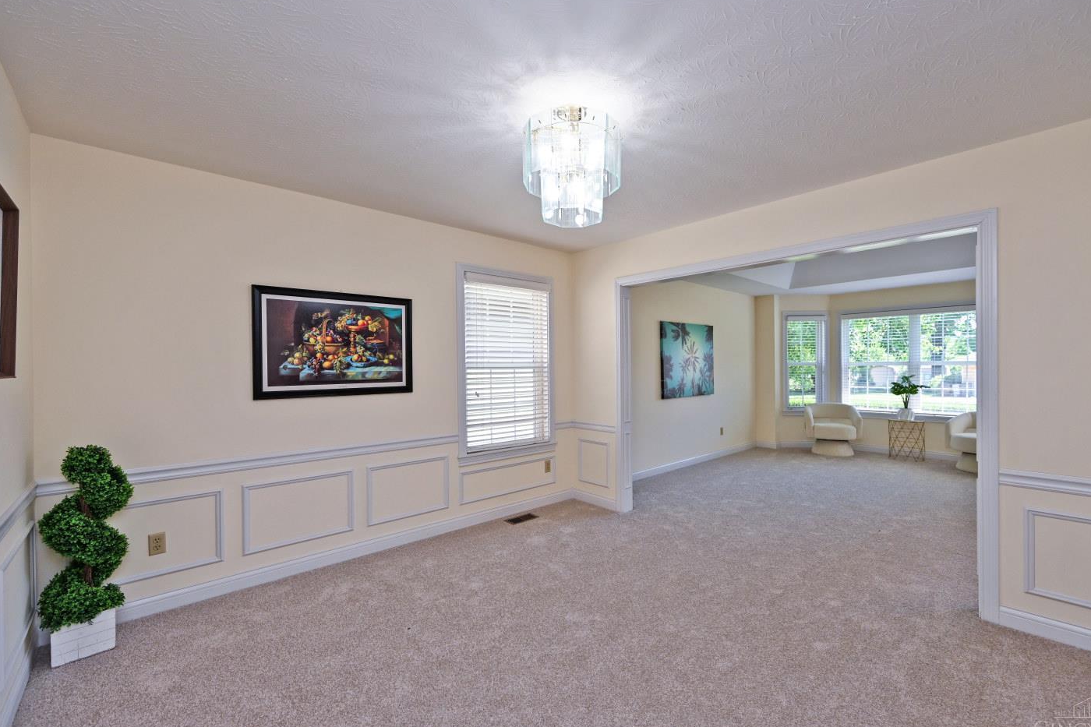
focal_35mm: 15
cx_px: 569
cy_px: 366
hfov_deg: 100.3
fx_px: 454
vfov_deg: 77.3
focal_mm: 14
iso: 200
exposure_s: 1/100
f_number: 5
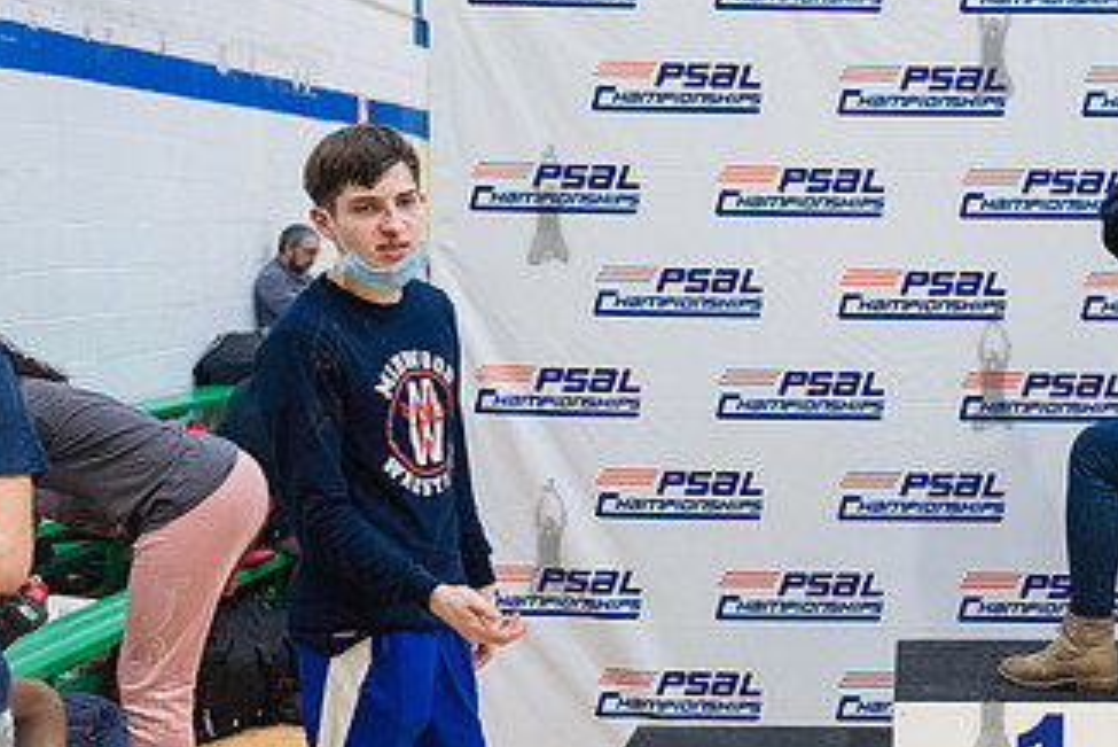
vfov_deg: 21.6
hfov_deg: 30.6
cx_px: 991
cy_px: 370
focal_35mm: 63
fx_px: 1957
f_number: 3.5
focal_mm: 35
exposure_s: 1/400
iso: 4000
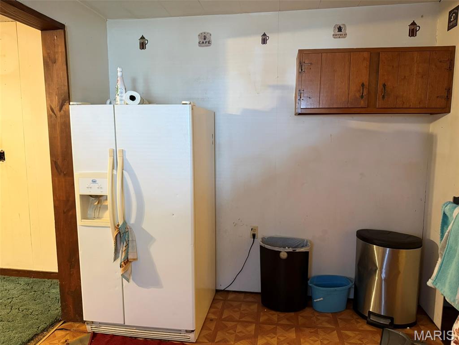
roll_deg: +0.4
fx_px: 318
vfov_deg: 56.8
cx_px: 230
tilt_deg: -8.1
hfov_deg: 71.6
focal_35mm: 24
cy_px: 172
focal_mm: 6.76
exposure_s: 1/60
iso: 400
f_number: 1.78
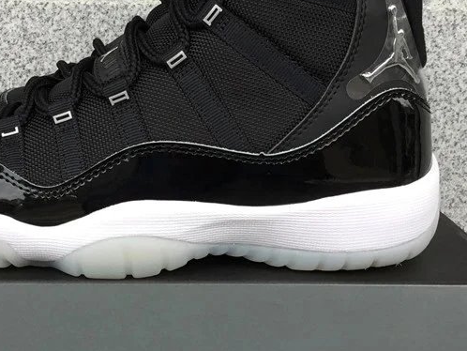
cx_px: 155
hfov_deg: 34.0
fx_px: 756
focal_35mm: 56
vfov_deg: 26.1
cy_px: 205
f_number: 2.4
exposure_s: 1/100
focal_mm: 3.3
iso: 32
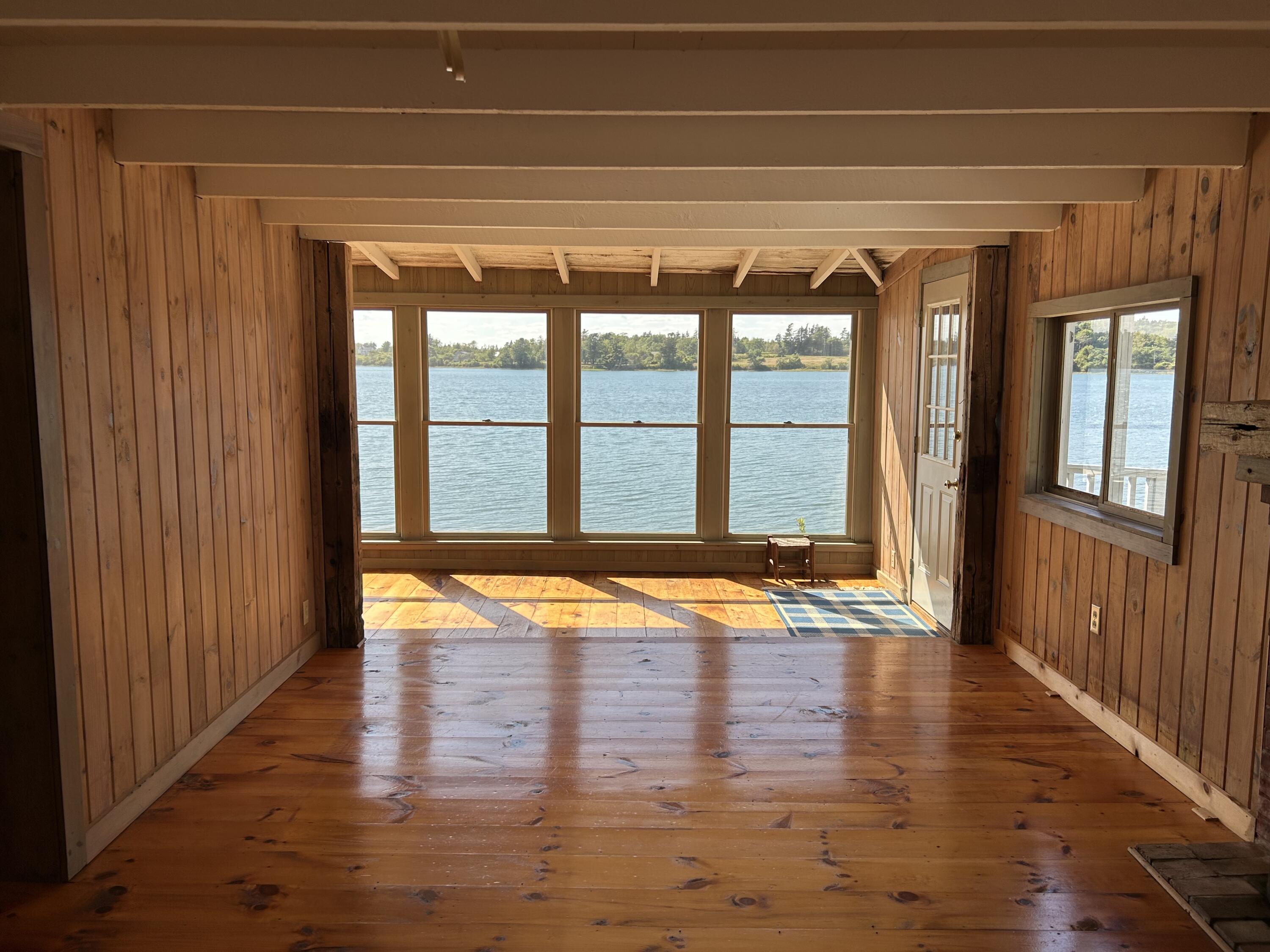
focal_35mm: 26
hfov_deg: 67.3
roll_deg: -0.5
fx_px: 954
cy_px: 476
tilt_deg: -7.4
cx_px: 635
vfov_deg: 53.1
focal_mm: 5.7
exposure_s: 1/859
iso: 50
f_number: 1.5
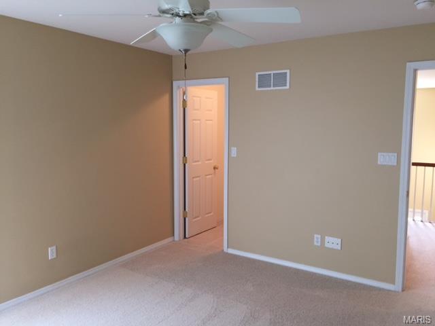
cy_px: 163
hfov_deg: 61.7
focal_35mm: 29
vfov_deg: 48.2
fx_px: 364
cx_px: 218
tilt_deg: -5.6
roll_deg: -0.9
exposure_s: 1/30
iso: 100
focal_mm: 4.15
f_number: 2.2
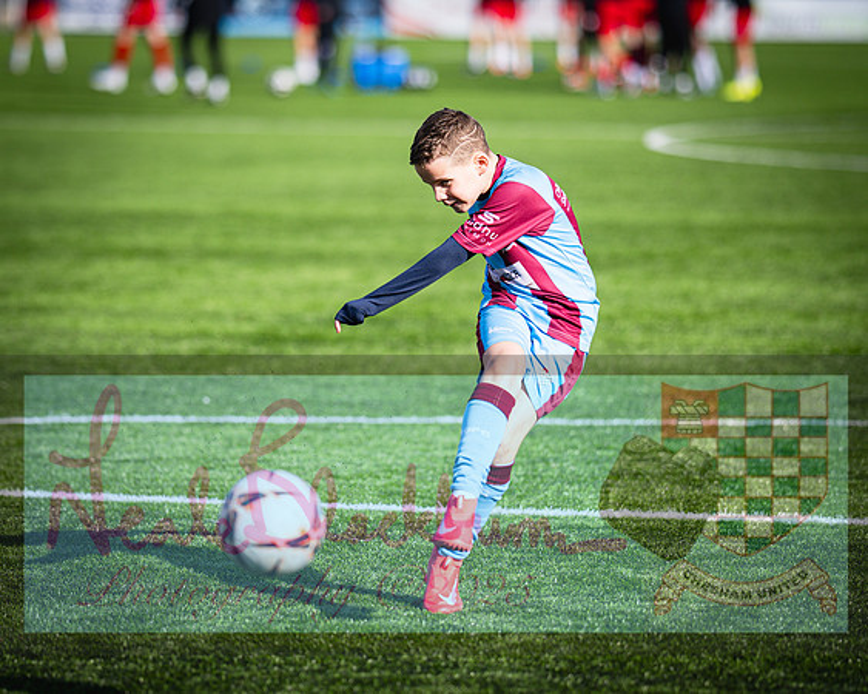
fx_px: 5849
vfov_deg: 6.8
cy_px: 347
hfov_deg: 8.5
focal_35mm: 228
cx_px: 379
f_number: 1.8
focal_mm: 135
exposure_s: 1/2500
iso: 80
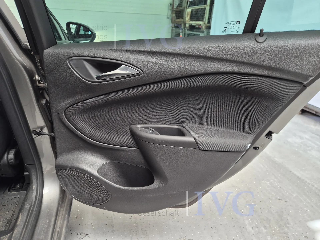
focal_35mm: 23
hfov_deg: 73.9
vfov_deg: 58.9
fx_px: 213
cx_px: 160
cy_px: 120
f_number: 1.8
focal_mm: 5.4
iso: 320
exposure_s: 1/100
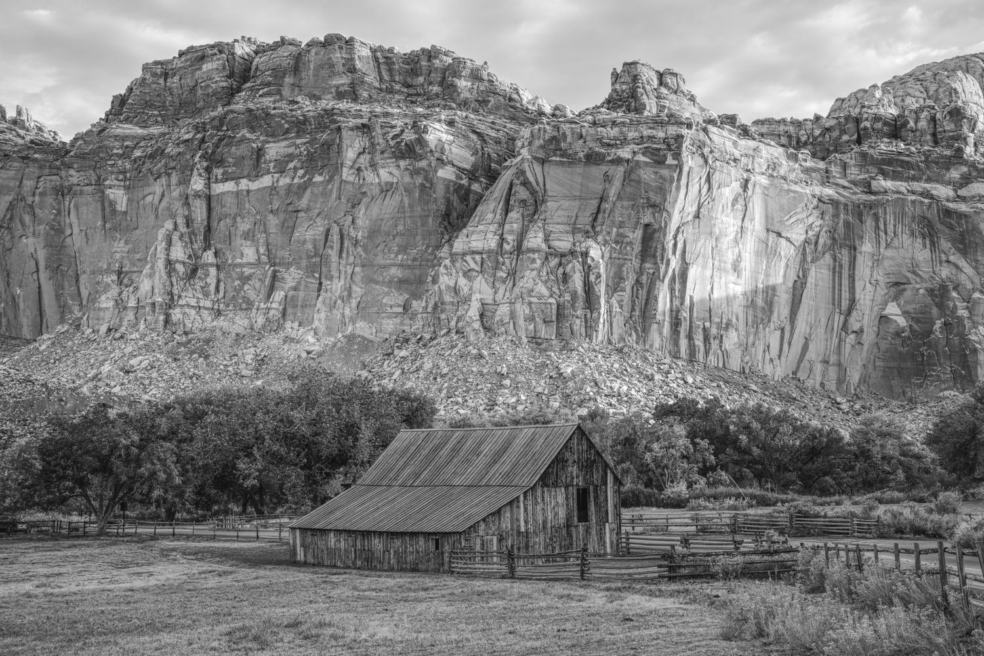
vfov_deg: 27.5
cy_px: 328
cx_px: 492
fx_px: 1339
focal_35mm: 49
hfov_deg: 40.3
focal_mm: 49
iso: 320
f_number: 9
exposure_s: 1/100
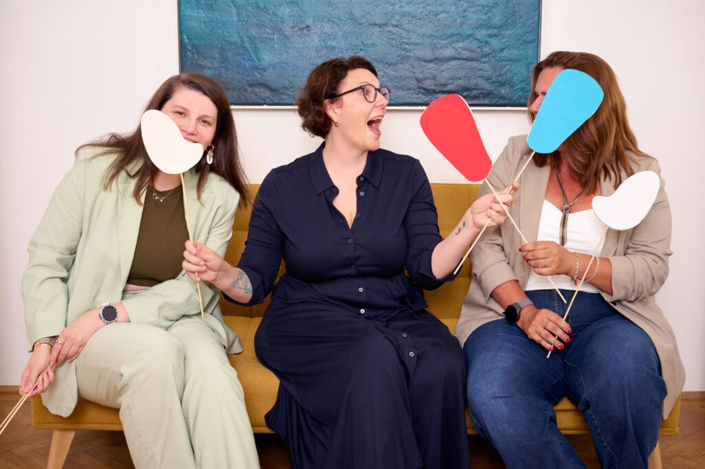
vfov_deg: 26.4
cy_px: 234
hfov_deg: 38.9
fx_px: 998
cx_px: 352
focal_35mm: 51
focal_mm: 51
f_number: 6.3
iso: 800
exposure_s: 1/160
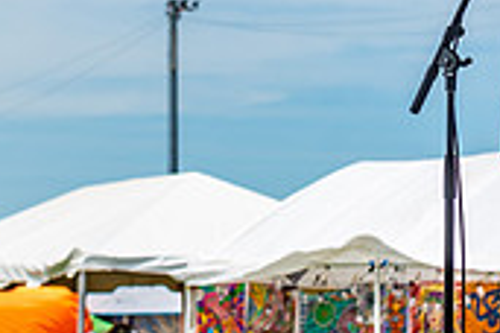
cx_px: 193
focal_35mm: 237
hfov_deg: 8.7
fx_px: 3291
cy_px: -31
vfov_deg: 5.8
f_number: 5.6
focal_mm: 70
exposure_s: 1/640
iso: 100
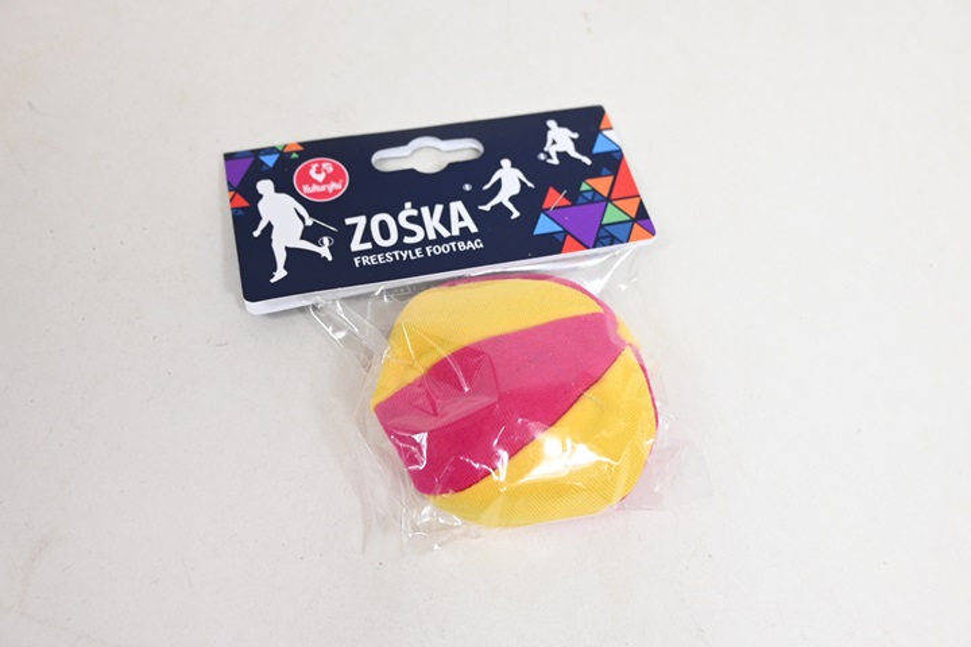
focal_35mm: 34
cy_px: 324
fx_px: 930
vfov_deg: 38.4
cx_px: 486
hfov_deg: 55.1
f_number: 4.2
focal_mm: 23
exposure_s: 1/160
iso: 400
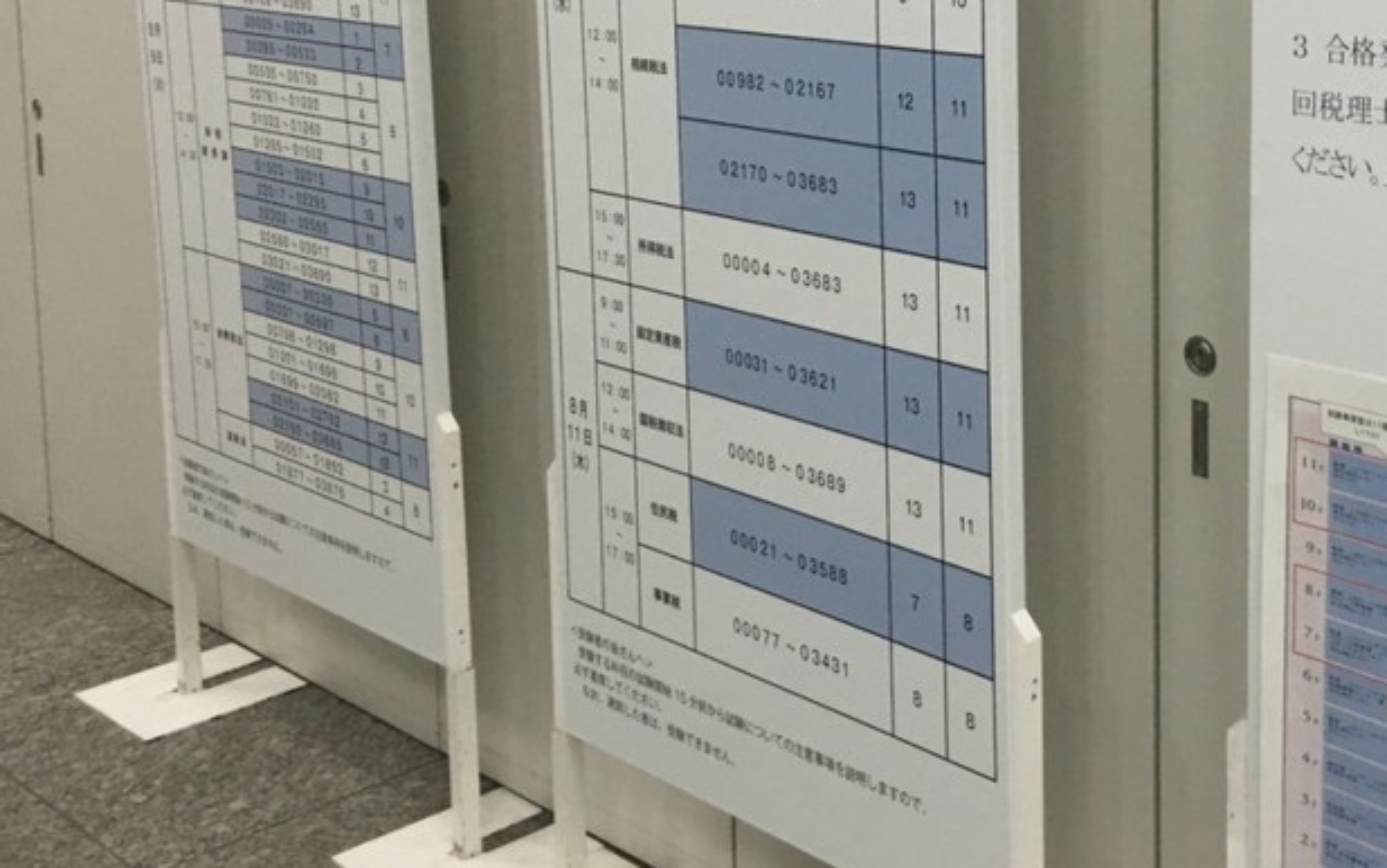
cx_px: 1146
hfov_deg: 37.8
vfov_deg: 24.5
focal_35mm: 51
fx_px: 1928
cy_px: 47
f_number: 2.2
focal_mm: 4.15
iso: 80
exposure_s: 1/30
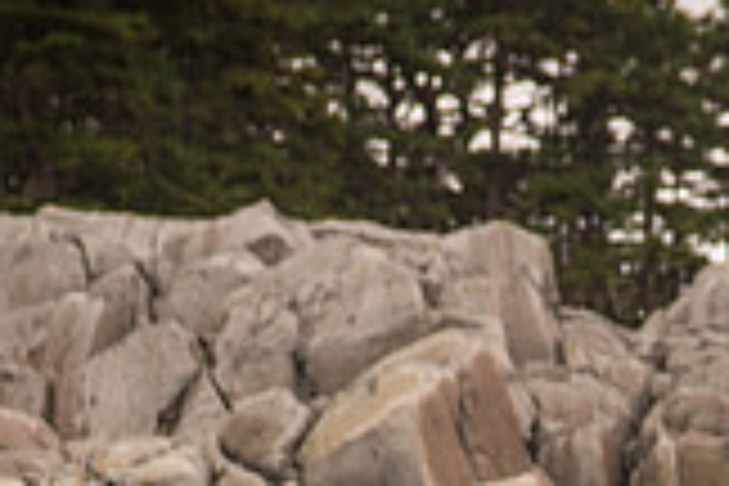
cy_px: 745
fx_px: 14538
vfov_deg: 1.9
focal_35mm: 718
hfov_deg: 2.9
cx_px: 522
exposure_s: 1/500
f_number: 4
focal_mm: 200
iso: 100
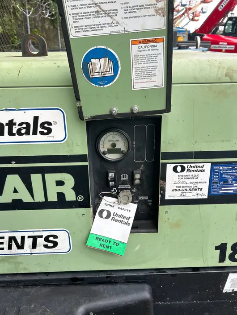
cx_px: 120
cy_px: 156
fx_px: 246
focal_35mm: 27
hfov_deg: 51.4
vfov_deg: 65.3
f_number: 1.5
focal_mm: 5.7
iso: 40
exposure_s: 1/282
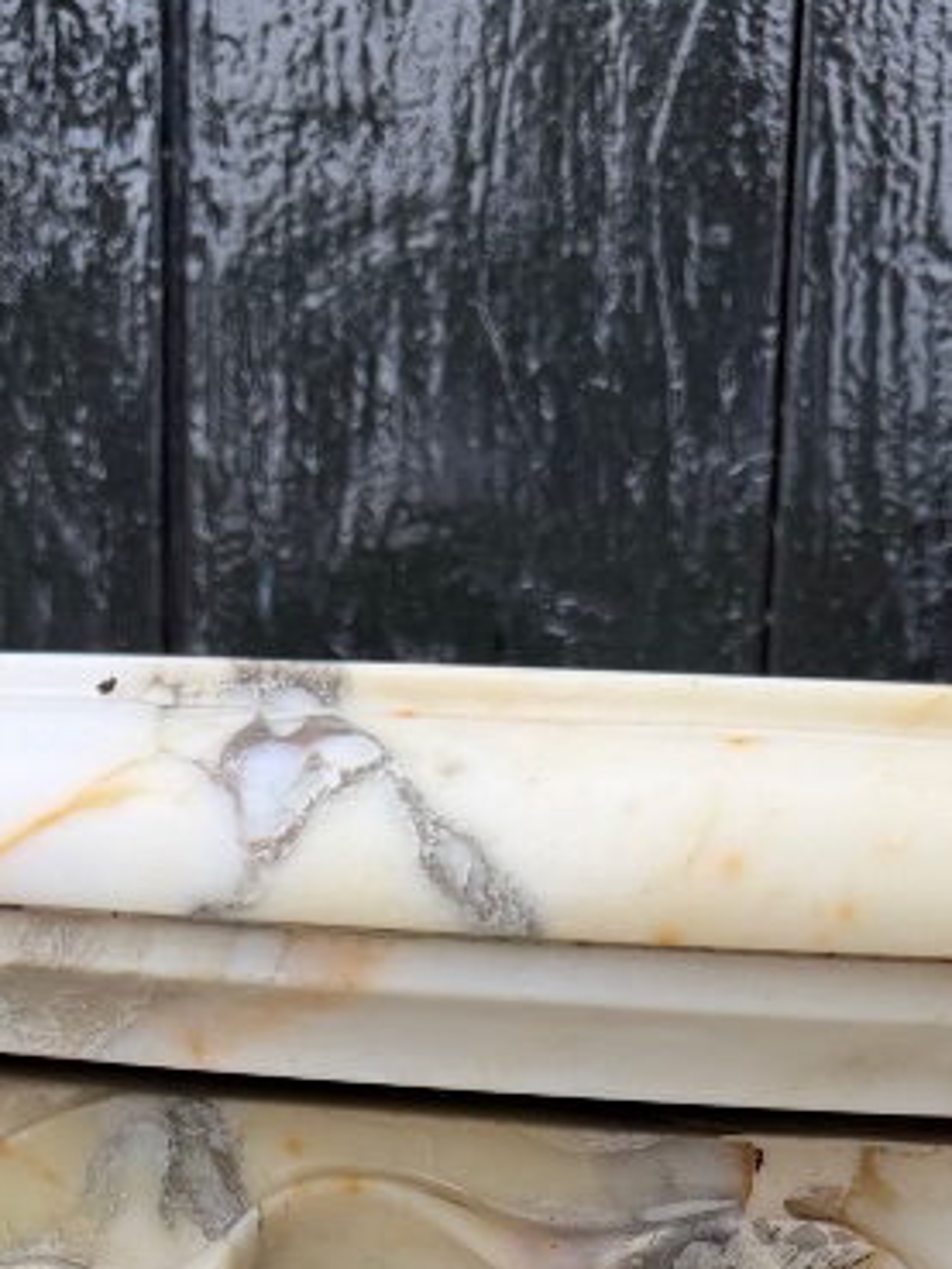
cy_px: 1744
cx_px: 584
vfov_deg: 21.9
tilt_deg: -18.3
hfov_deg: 18.9
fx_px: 2859
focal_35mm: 78
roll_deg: -2.8
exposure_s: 1/822
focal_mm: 6.76
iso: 80
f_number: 1.78
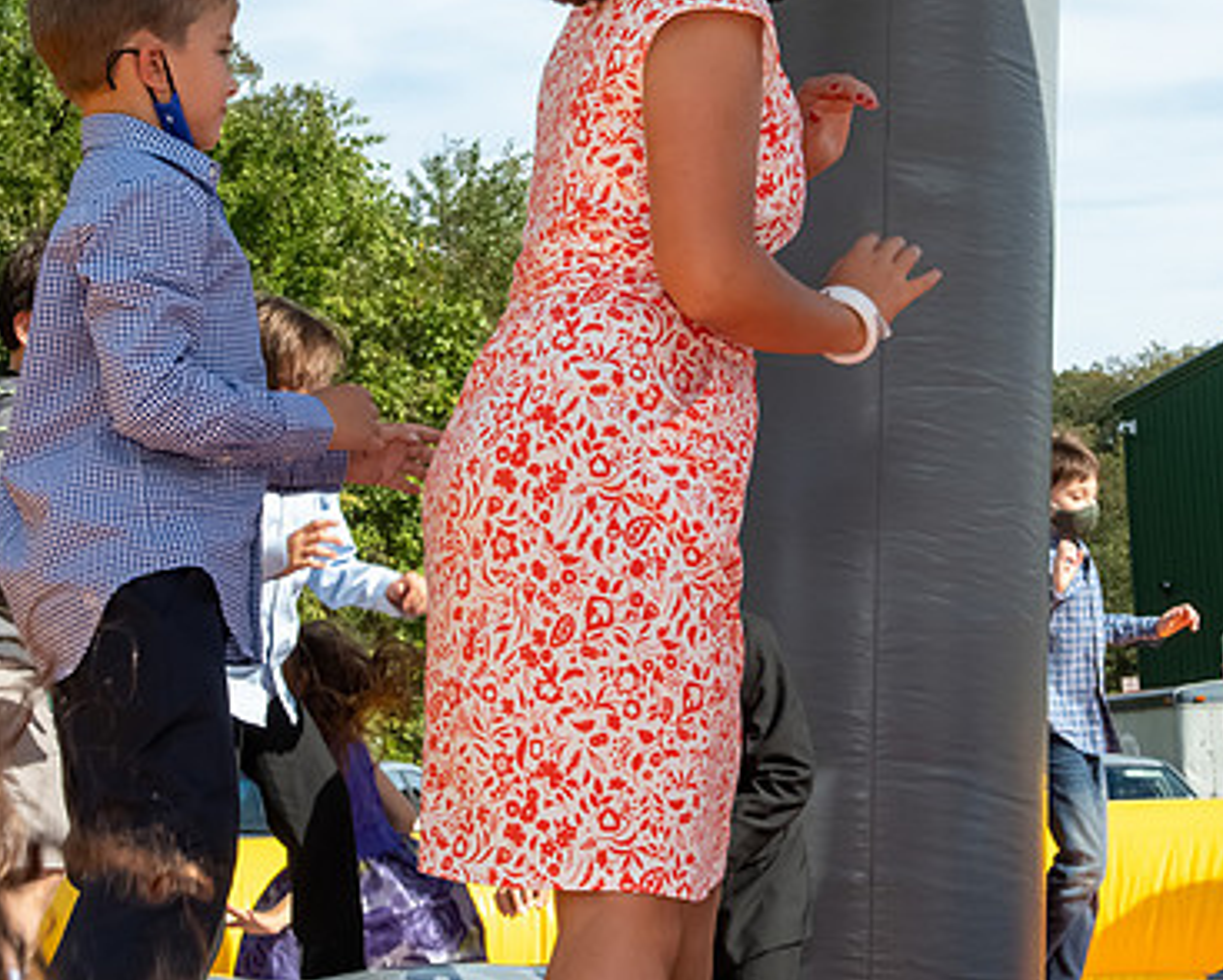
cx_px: 729
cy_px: 346
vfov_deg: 18.3
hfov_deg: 22.7
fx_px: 3042
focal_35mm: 84
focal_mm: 30
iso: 400
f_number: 13
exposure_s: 1/250
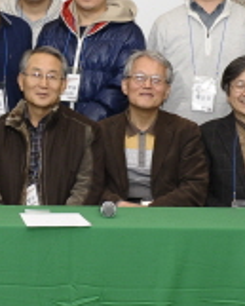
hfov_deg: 10.0
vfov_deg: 12.6
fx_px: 1385
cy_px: 117
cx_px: 13
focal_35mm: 153
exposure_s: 1/160
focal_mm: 35
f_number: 5
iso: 800
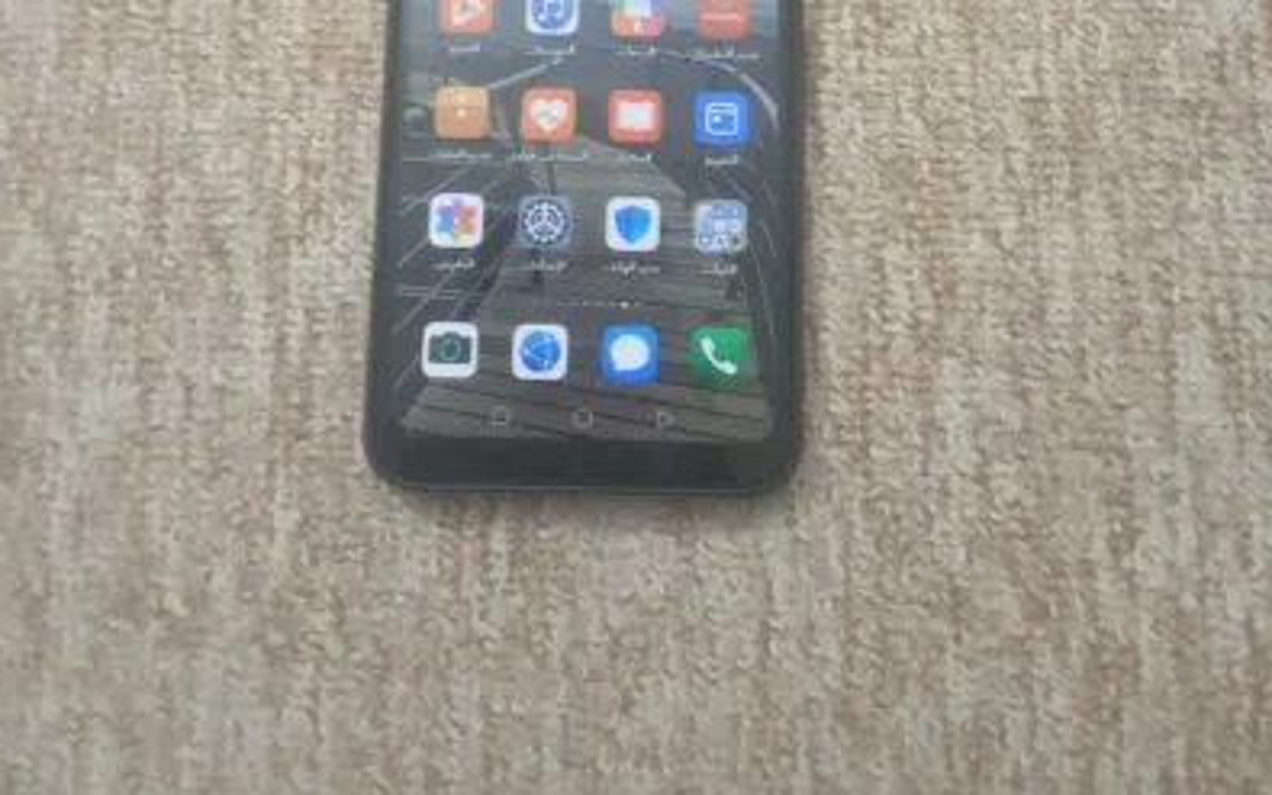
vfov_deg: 29.6
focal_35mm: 40
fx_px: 1387
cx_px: 634
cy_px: -21
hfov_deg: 49.3
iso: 3672
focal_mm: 4.22
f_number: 1.8
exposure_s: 1/20
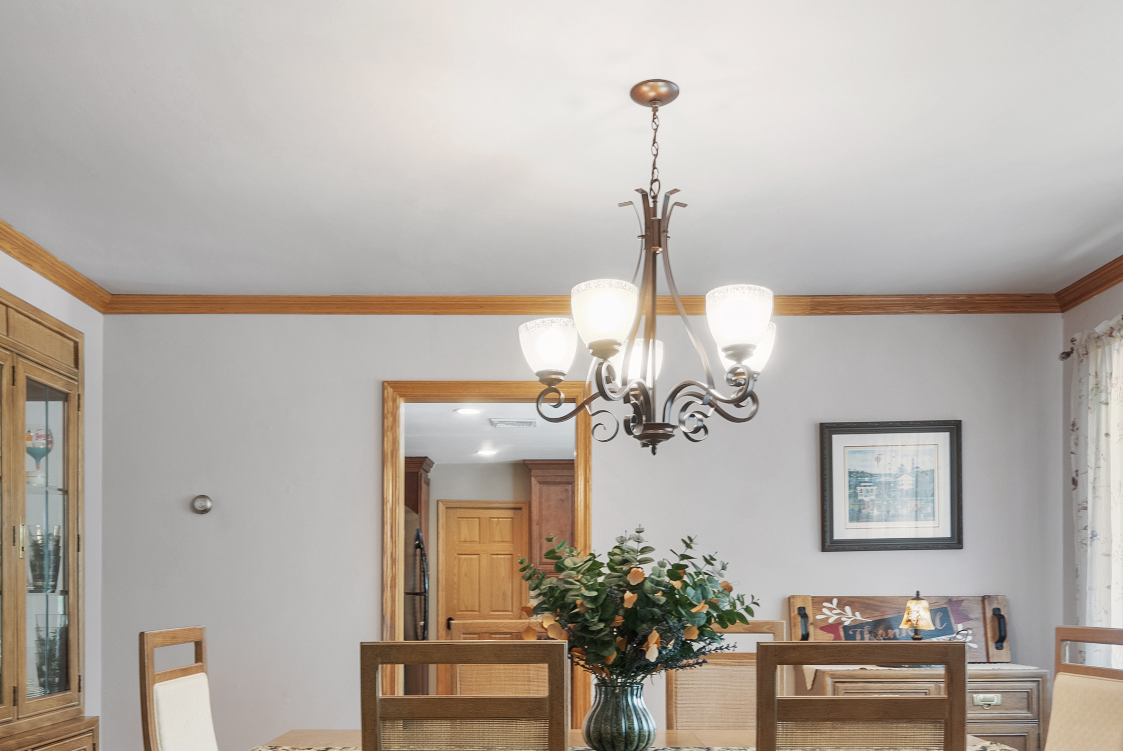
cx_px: 538
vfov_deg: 40.7
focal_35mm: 31
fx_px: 968
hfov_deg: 60.2
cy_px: 597
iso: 250
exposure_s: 2
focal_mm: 16
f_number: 9
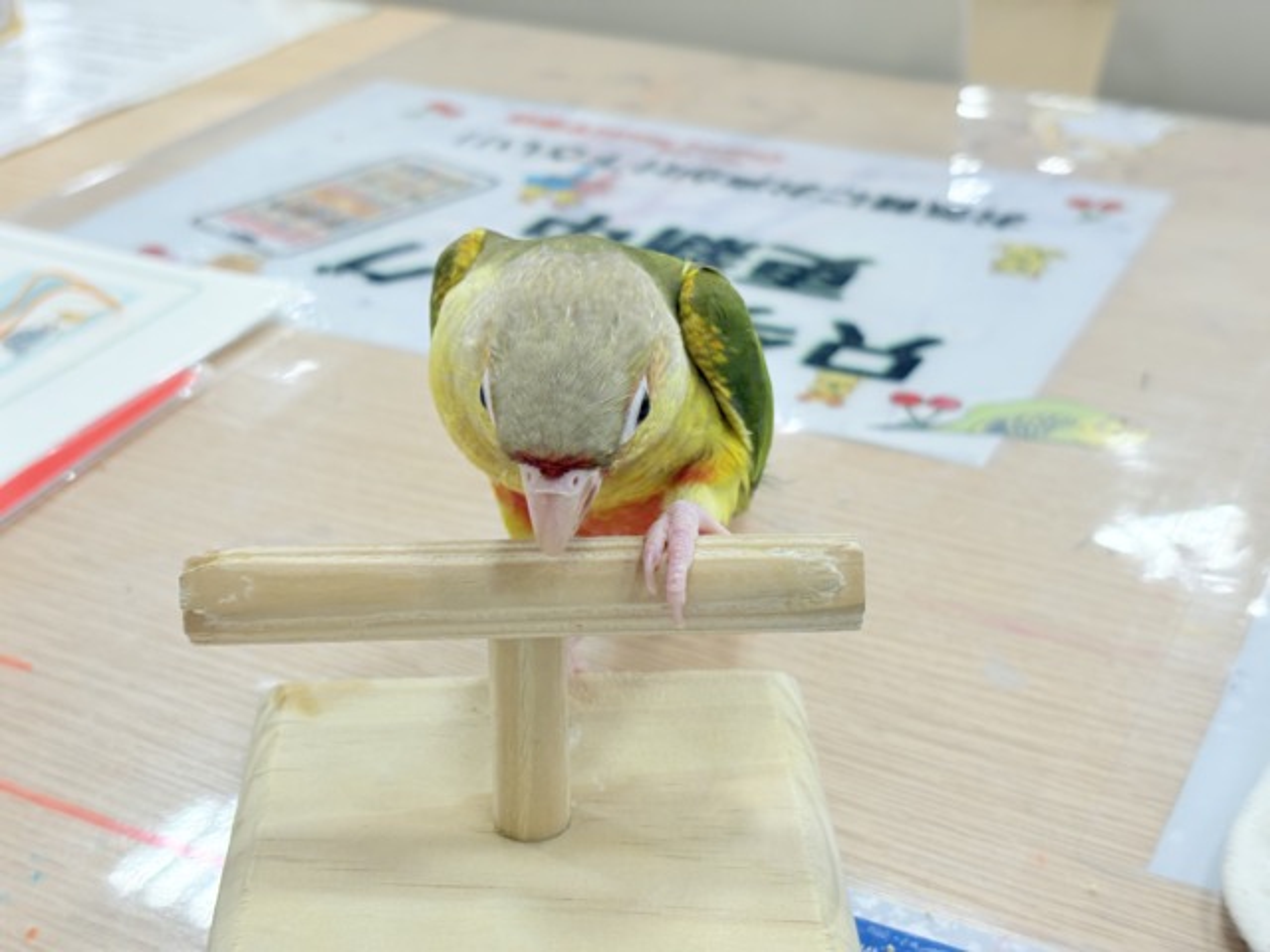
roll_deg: +0.2
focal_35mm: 52
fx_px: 1908
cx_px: 635
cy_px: 476
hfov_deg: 36.8
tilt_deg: -25.1
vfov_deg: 28.0
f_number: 1.6
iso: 64
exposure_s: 1/100
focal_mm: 5.96
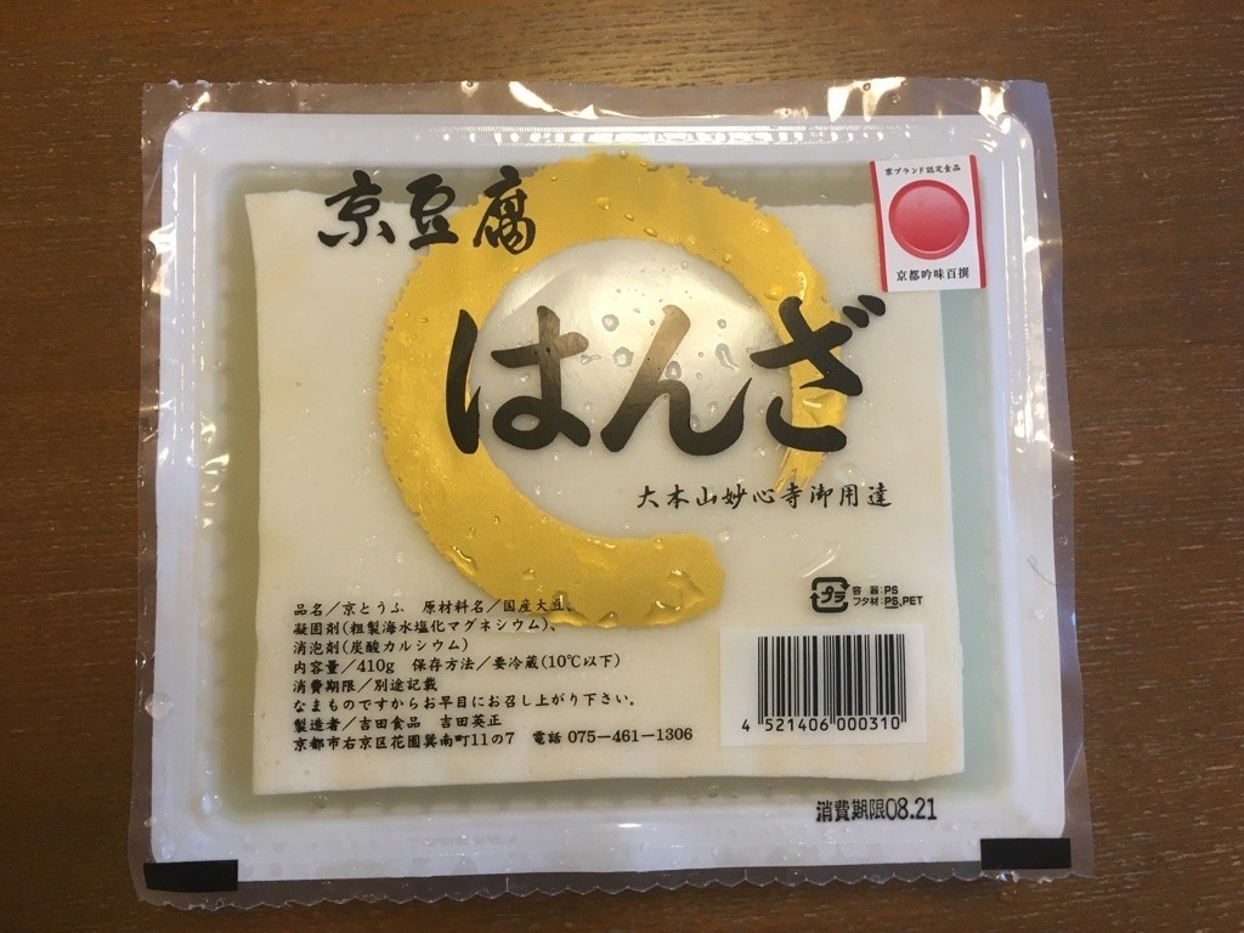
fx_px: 1042
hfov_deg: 61.7
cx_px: 622
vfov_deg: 48.2
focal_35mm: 29
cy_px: 466
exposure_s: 1/30
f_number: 2.2
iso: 100
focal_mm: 4.15
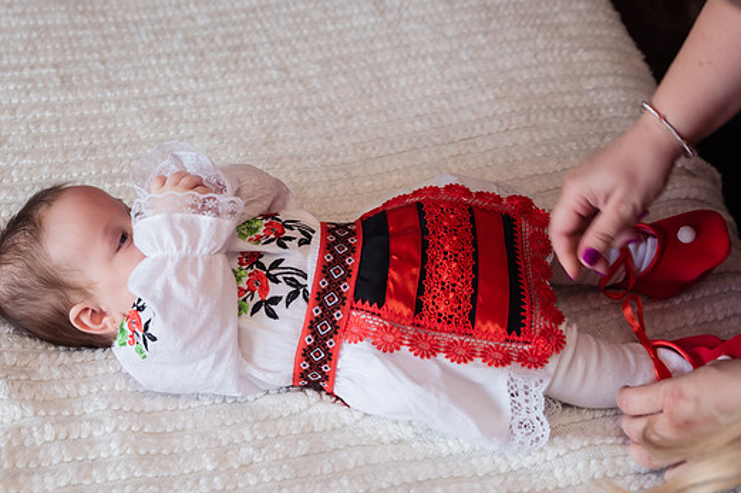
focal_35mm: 68
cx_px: 266
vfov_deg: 20.0
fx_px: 1399
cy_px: 290
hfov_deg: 29.5
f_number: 3.2
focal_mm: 48
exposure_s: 1/200
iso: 400
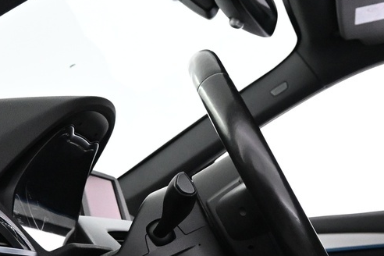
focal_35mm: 79
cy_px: 210
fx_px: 843
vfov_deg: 17.1
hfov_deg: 25.2
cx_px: 310
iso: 3200
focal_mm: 16
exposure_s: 1/80
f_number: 3.5
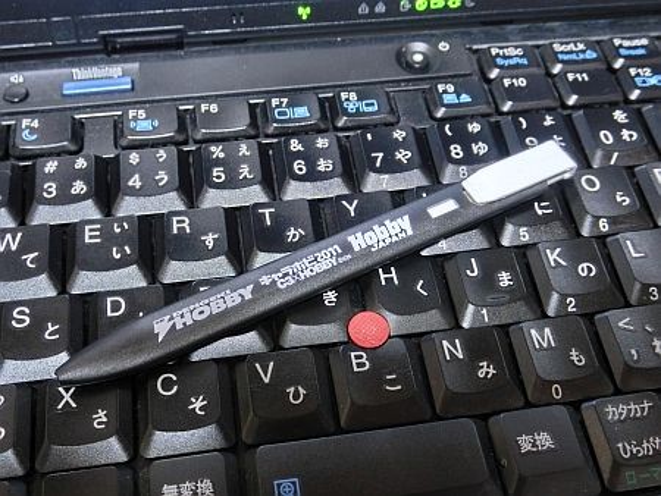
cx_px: 330
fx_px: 669
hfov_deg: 52.6
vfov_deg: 40.7
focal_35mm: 35
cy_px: 248
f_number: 3.2
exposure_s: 1/30
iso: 800
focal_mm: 6.1
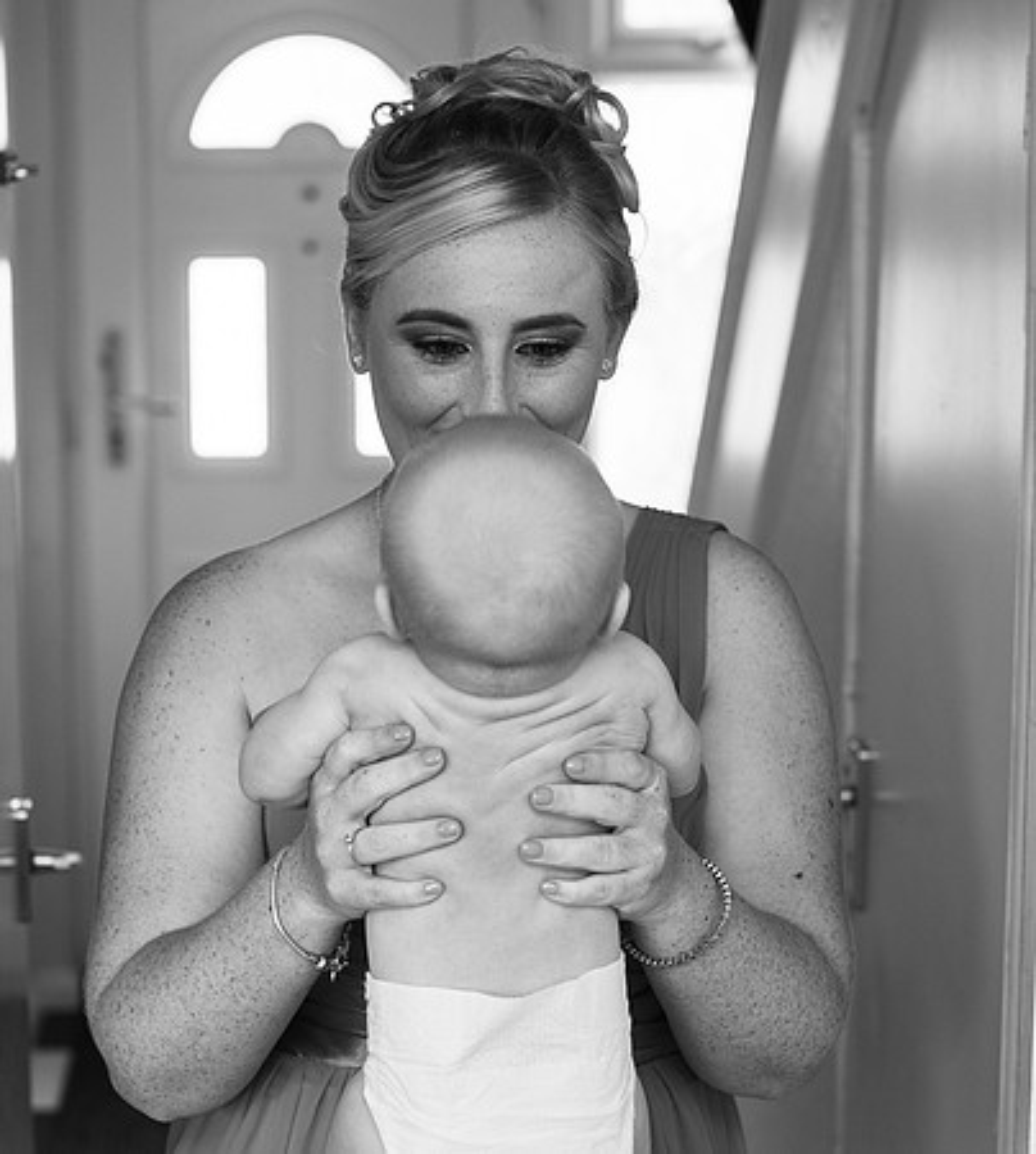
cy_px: 660
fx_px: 3105
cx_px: 521
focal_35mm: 87
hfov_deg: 18.9
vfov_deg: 21.0
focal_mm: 35
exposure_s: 1/125
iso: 100
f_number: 2.5
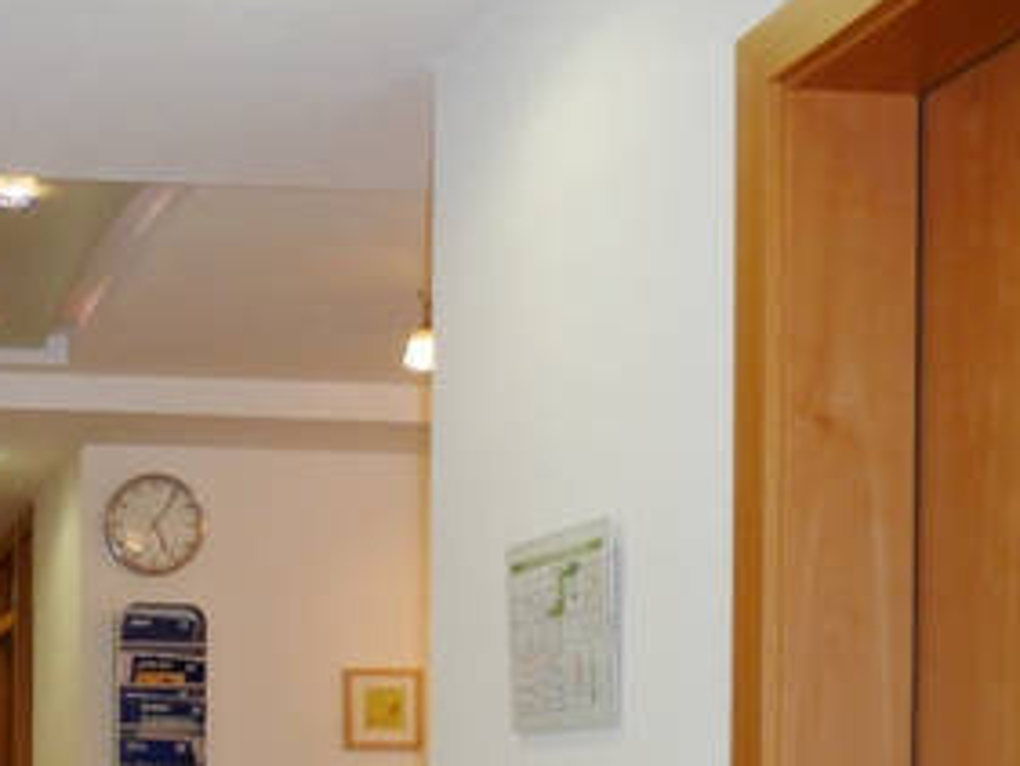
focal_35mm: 65
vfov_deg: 21.4
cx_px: -82
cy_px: 846
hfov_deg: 27.5
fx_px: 1916
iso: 100
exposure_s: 1/30
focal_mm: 4.7
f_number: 3.3
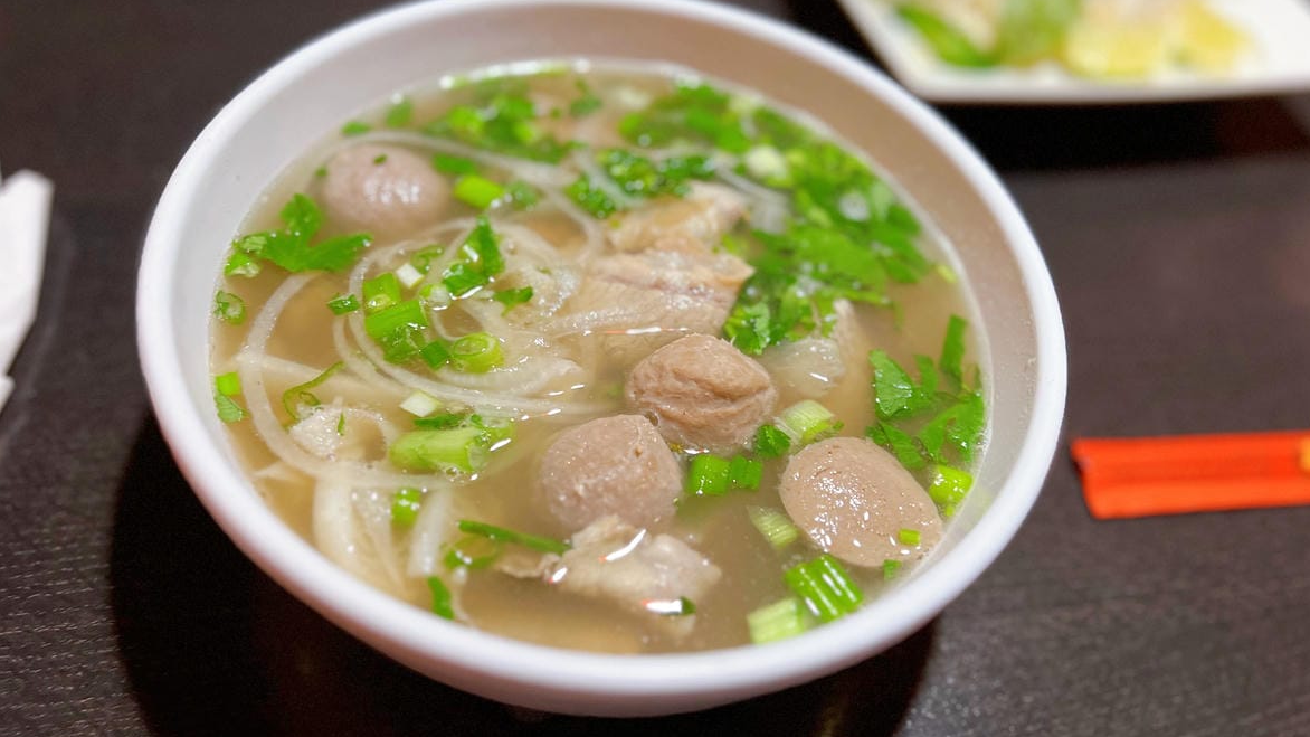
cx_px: 652
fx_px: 1007
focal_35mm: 29
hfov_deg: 66.1
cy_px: 339
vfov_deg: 40.1
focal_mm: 5.7
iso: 400
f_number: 1.5
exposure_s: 1/60
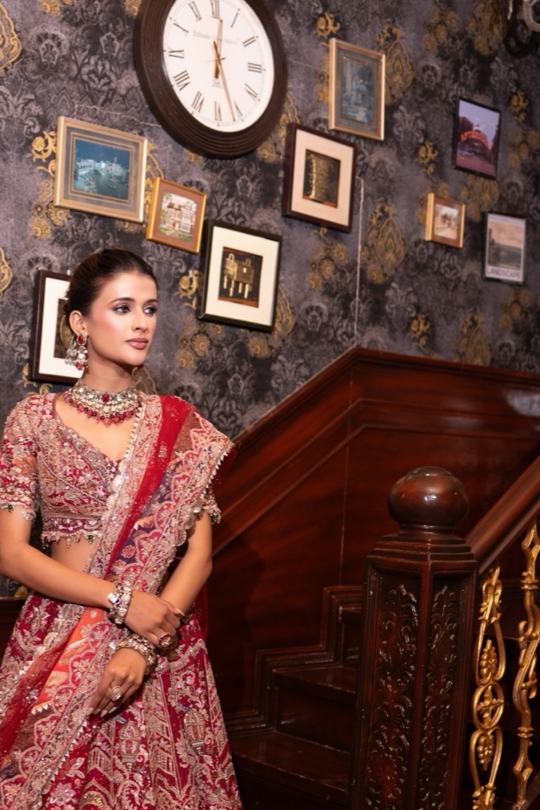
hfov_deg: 26.4
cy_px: 572
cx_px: 107
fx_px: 1130
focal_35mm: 50
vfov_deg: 38.8
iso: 640
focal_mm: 29.1
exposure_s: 1/200
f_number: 2.8
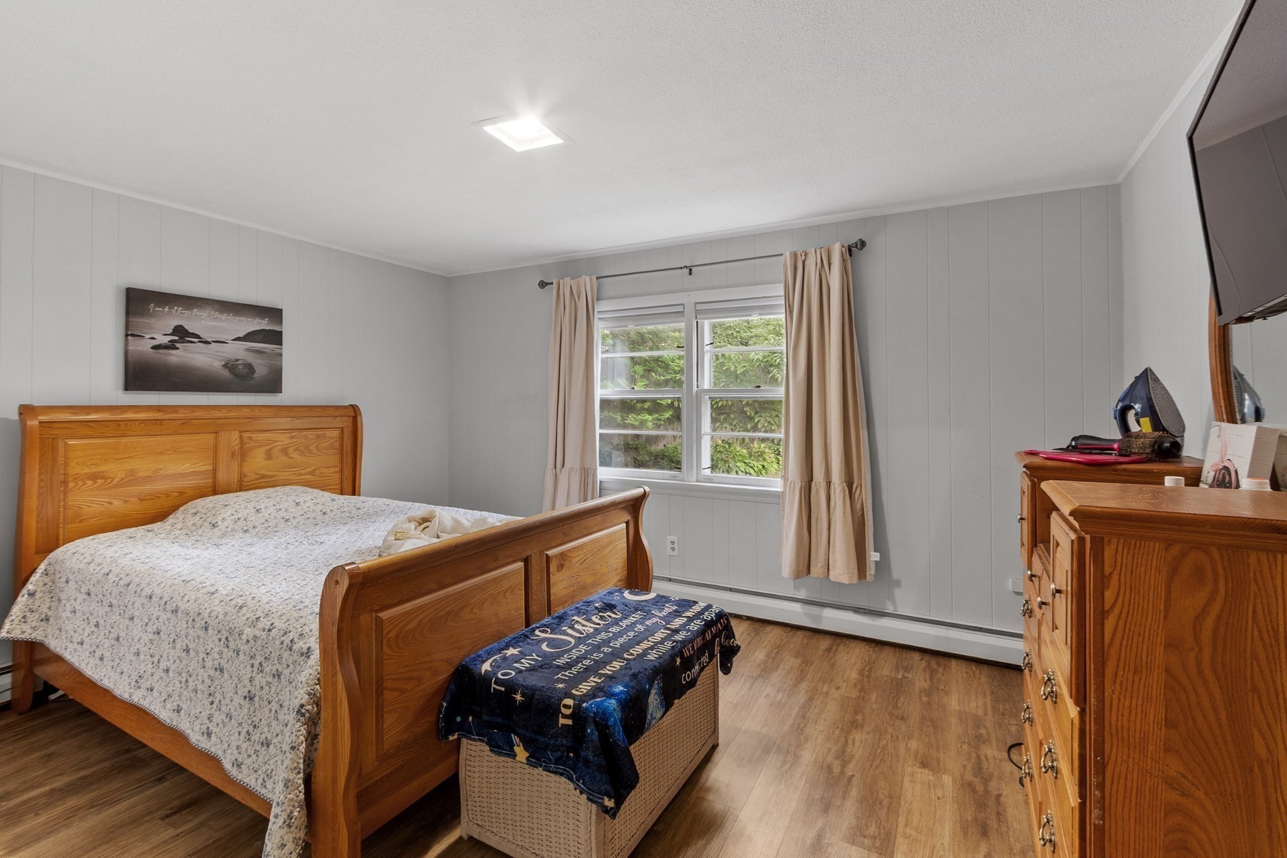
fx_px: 536
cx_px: 644
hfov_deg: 100.4
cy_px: 429
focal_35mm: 15
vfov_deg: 77.3
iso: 320
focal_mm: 10
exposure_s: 2
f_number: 8
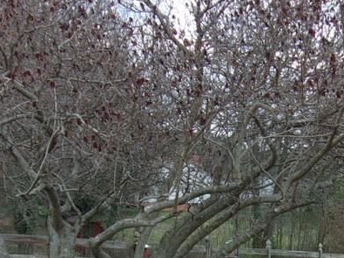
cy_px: 262
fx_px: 1083
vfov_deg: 13.4
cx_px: 336
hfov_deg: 17.7
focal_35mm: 109
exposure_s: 1/170
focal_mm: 7.6
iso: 80
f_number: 3.7
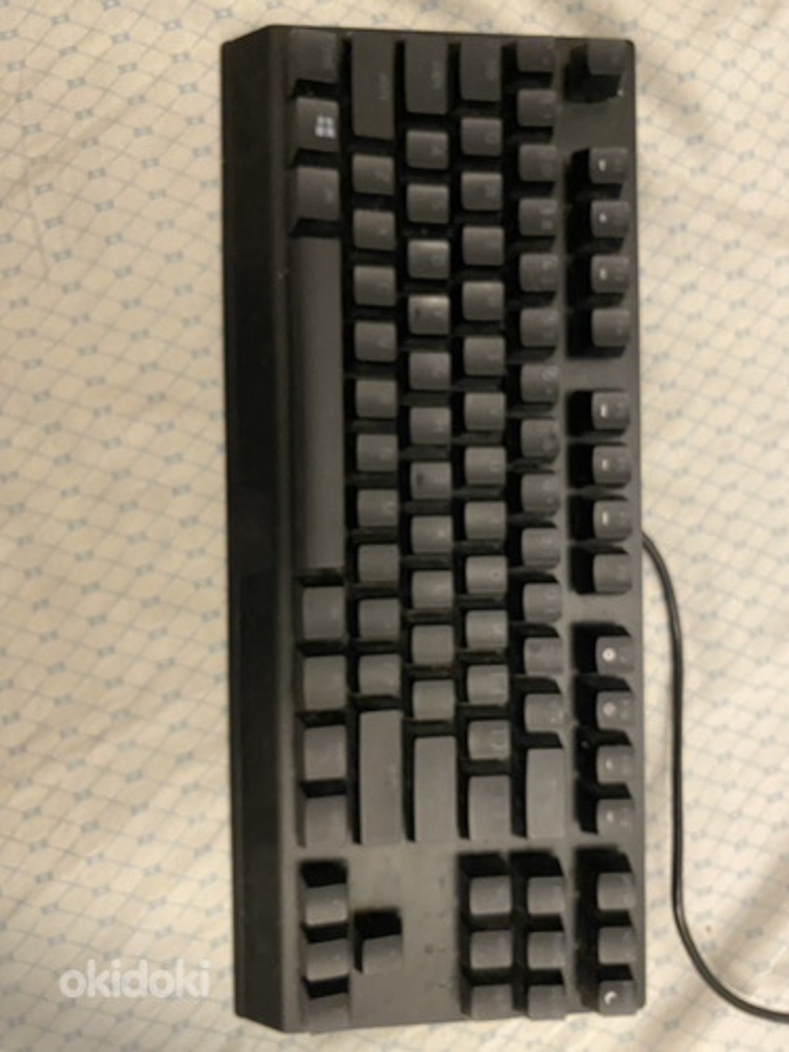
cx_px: 394
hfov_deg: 53.1
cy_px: 526
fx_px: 790
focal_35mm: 26
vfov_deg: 67.3
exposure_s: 1/25
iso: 800
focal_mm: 4.25
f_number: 1.8
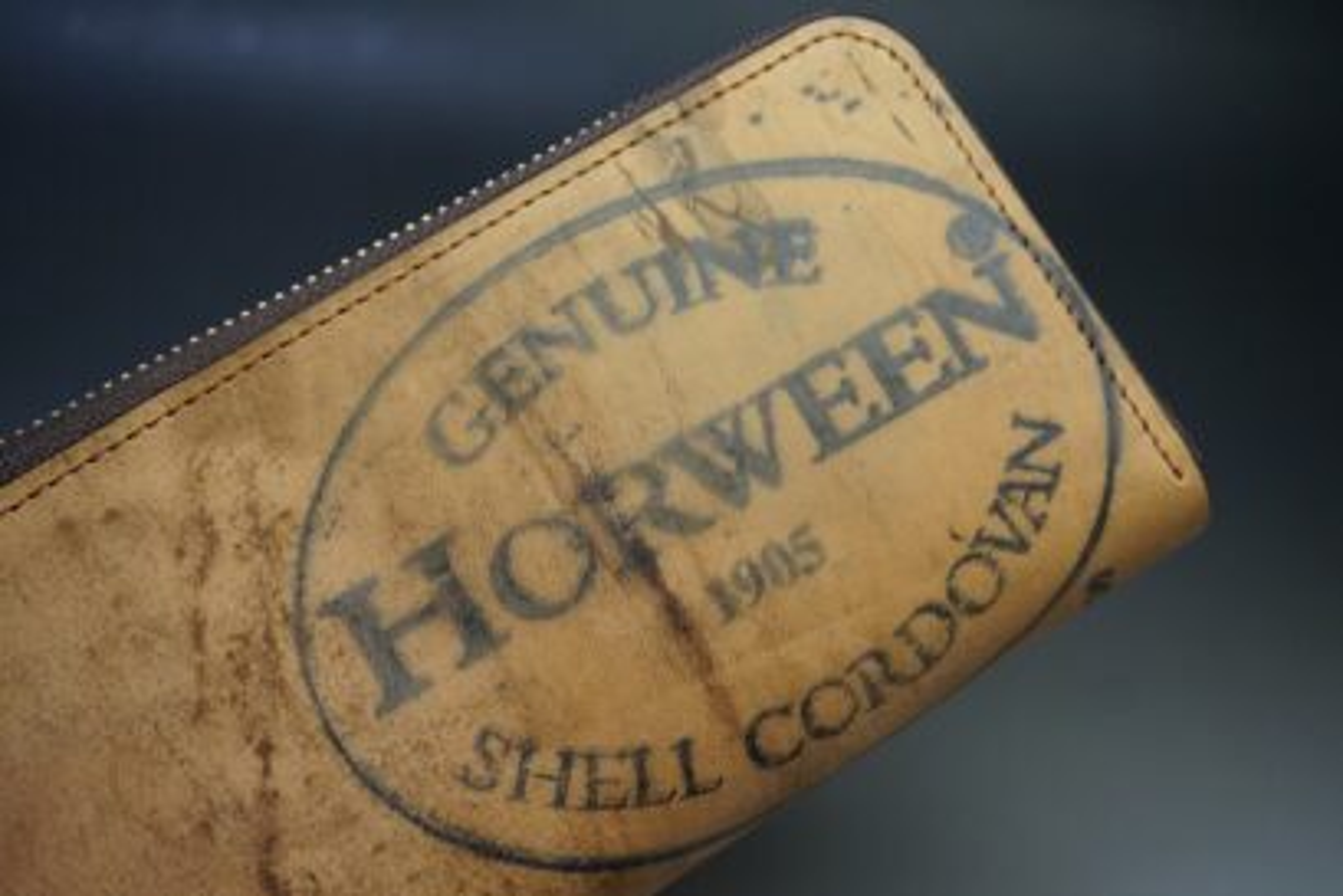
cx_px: 672
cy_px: 448
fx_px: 1623
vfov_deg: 30.9
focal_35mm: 44
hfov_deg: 44.9
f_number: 4.5
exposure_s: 1/160
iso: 1000
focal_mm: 29
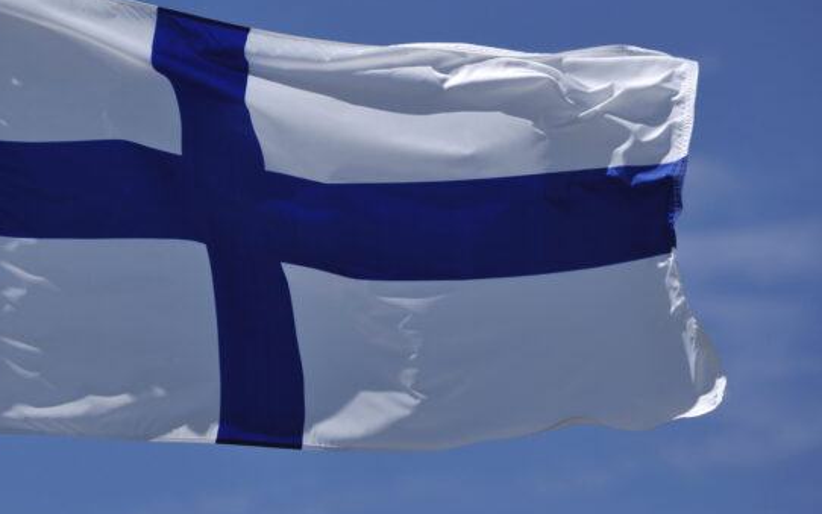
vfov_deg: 3.7
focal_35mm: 357
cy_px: 259
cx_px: 243
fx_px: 7993
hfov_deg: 5.9
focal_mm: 165
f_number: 5
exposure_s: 1/1600
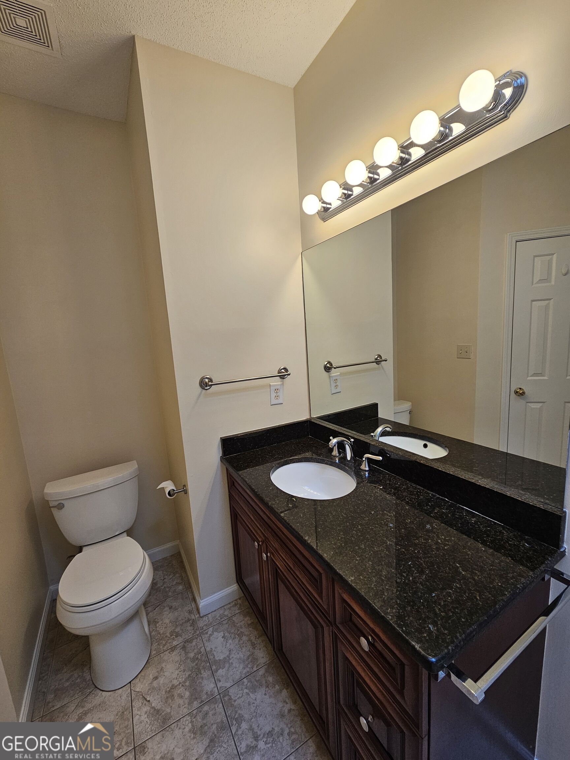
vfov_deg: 106.2
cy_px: 380
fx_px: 285
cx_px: 285
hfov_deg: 89.9
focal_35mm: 13
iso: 80
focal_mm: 2.2
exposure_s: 1/60
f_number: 2.2
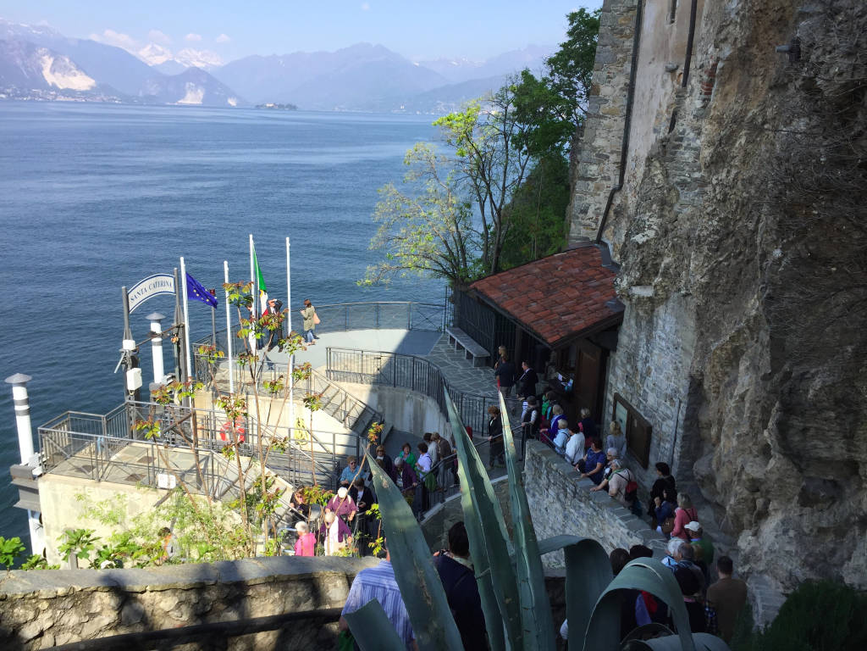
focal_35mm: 29
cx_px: 434
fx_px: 726
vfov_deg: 48.2
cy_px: 326
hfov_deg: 61.7
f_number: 2.2
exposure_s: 1/1163
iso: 32
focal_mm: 4.15
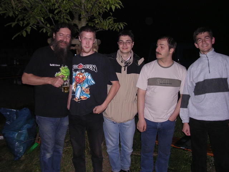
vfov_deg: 37.7
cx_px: 114
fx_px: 251
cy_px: 86
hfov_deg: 49.0
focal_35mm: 38
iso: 292
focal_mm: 5.8
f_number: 2.8
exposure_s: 1/60.1
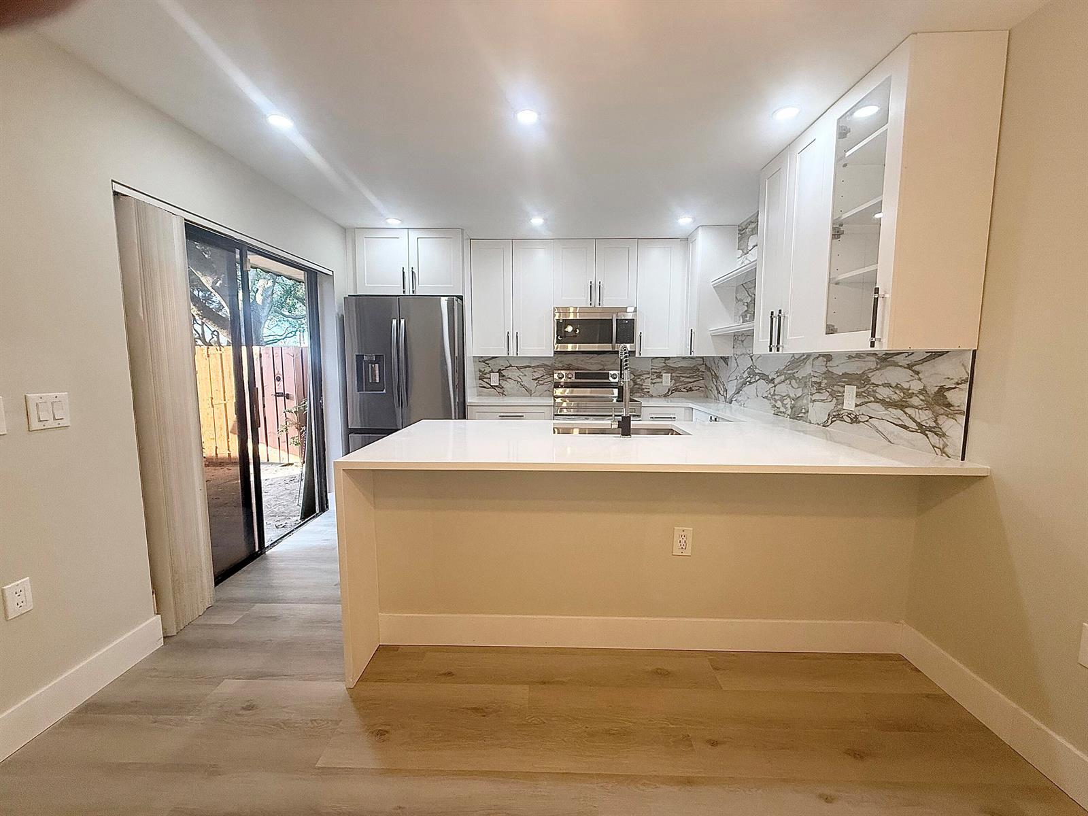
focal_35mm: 14
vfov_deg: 85.7
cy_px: 408
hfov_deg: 102.1
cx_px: 544
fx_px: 440
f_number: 2.2
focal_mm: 2.22
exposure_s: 1/120
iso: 160
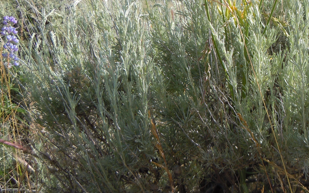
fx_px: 438
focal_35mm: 52
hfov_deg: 37.6
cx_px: 244
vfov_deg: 24.8
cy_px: 66
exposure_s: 1/640
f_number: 3.5
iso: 100
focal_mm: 5.4
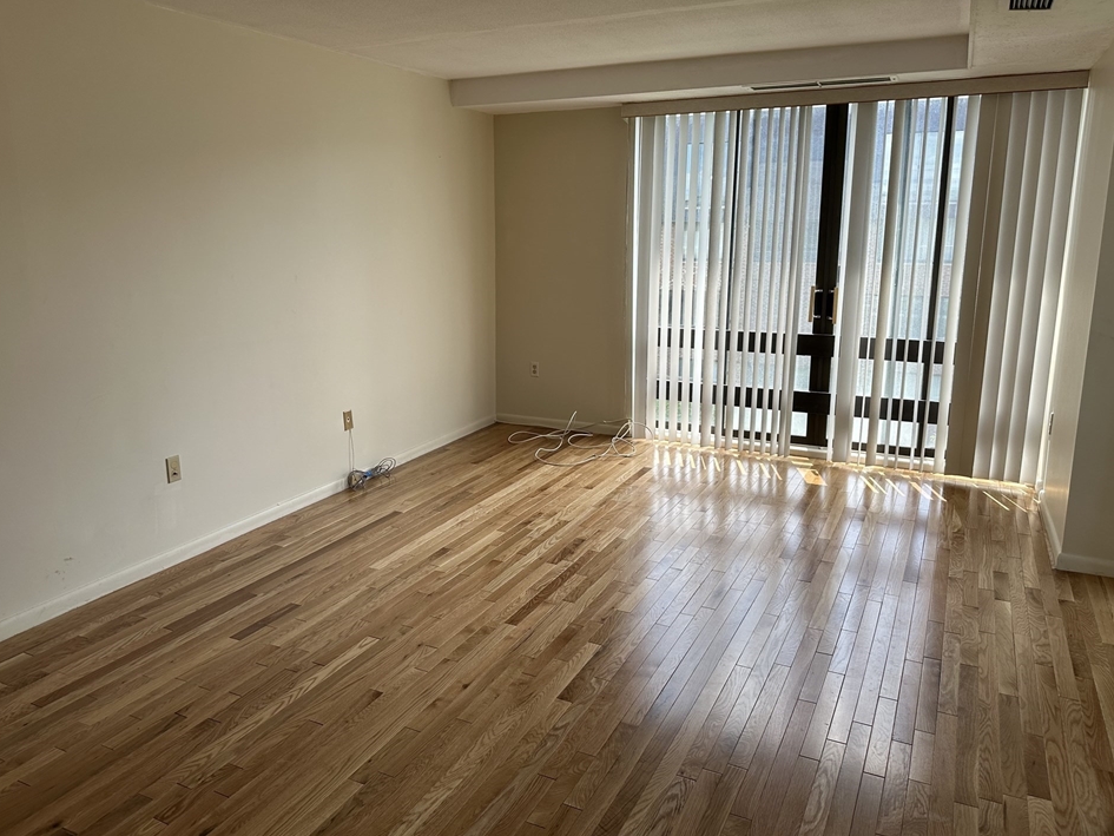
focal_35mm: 26
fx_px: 837
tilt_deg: -10.5
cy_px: 393
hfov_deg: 67.3
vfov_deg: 53.0
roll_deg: -0.7
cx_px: 529
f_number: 1.78
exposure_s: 1/473
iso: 80
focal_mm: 6.86
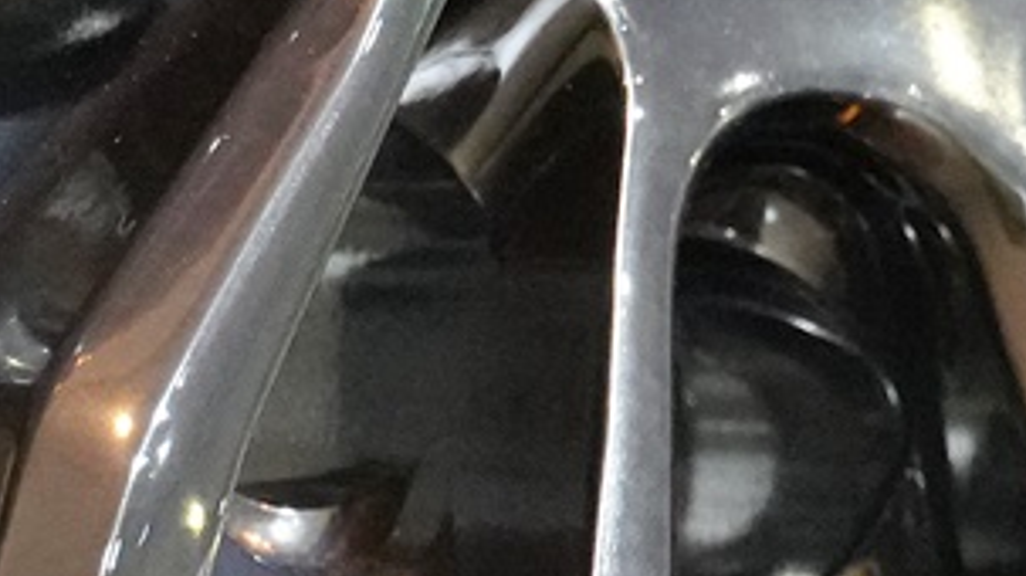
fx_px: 28564
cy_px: -525
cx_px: 989
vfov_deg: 1.2
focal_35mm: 1051
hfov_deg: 2.1
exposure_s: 1/250
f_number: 5.6
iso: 5000
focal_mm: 135
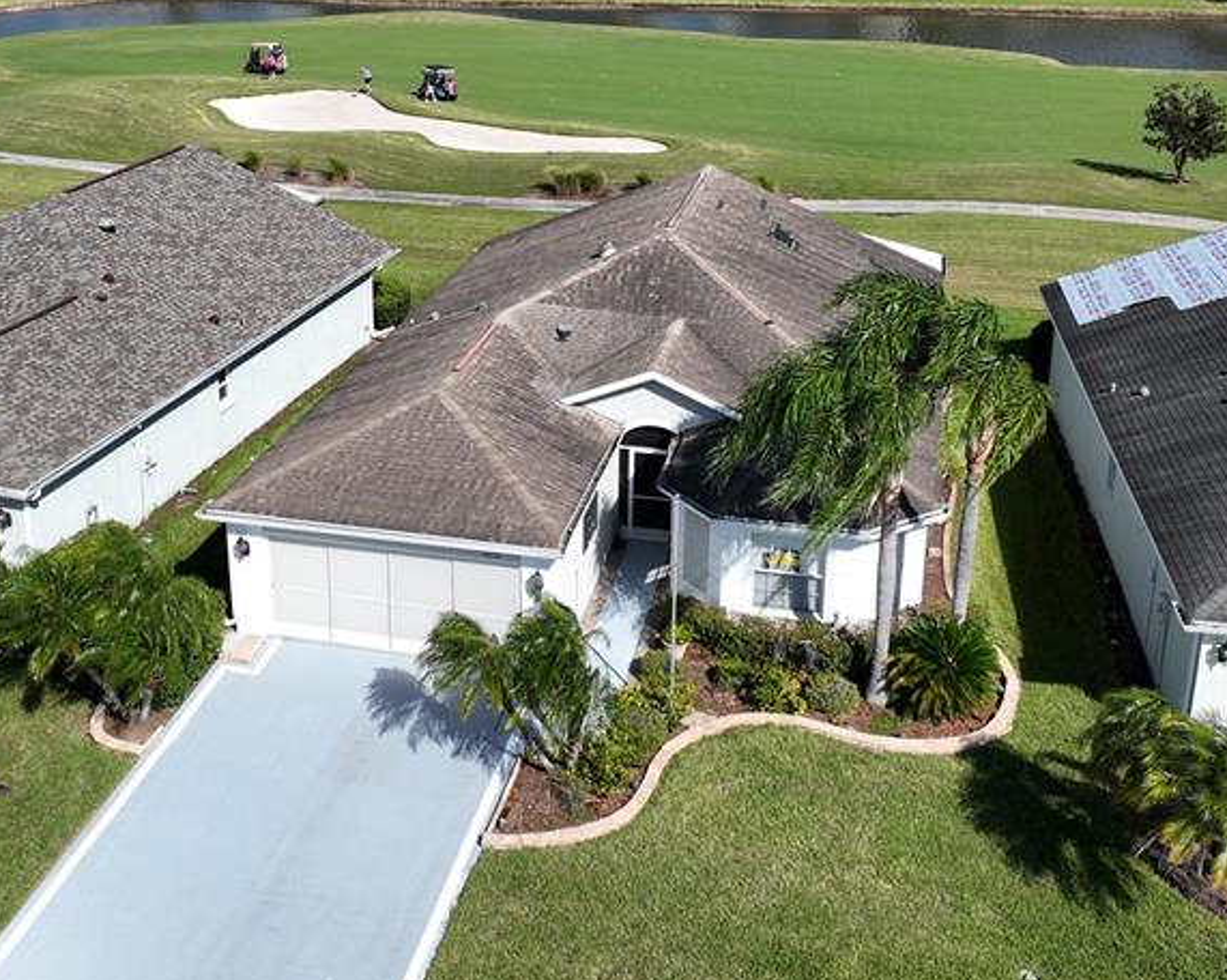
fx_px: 1524
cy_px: 320
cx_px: 526
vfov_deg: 35.3
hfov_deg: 43.7
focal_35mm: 42
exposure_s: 1/2000
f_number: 2.8
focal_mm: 12.29
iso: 100
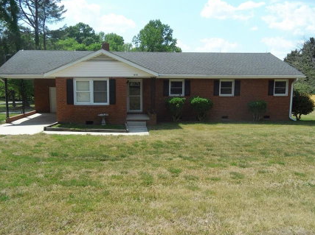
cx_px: 147
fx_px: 273
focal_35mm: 30
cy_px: 120
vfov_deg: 46.7
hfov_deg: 60.0
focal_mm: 4.5
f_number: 3.5
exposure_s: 1/1000
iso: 100
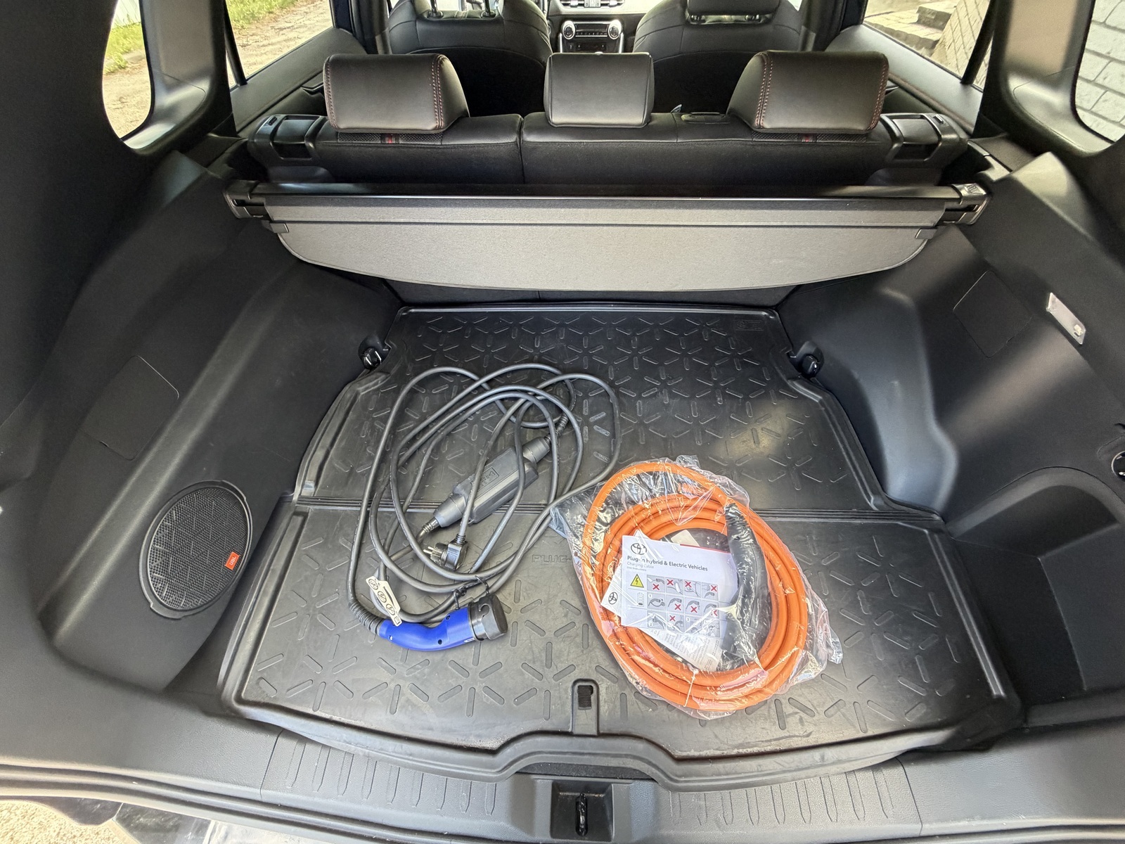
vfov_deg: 85.7
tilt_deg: -53.1
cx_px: 562
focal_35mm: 14
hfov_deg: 102.1
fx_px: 455
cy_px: 422
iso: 320
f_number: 2.2
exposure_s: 1/69
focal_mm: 2.22
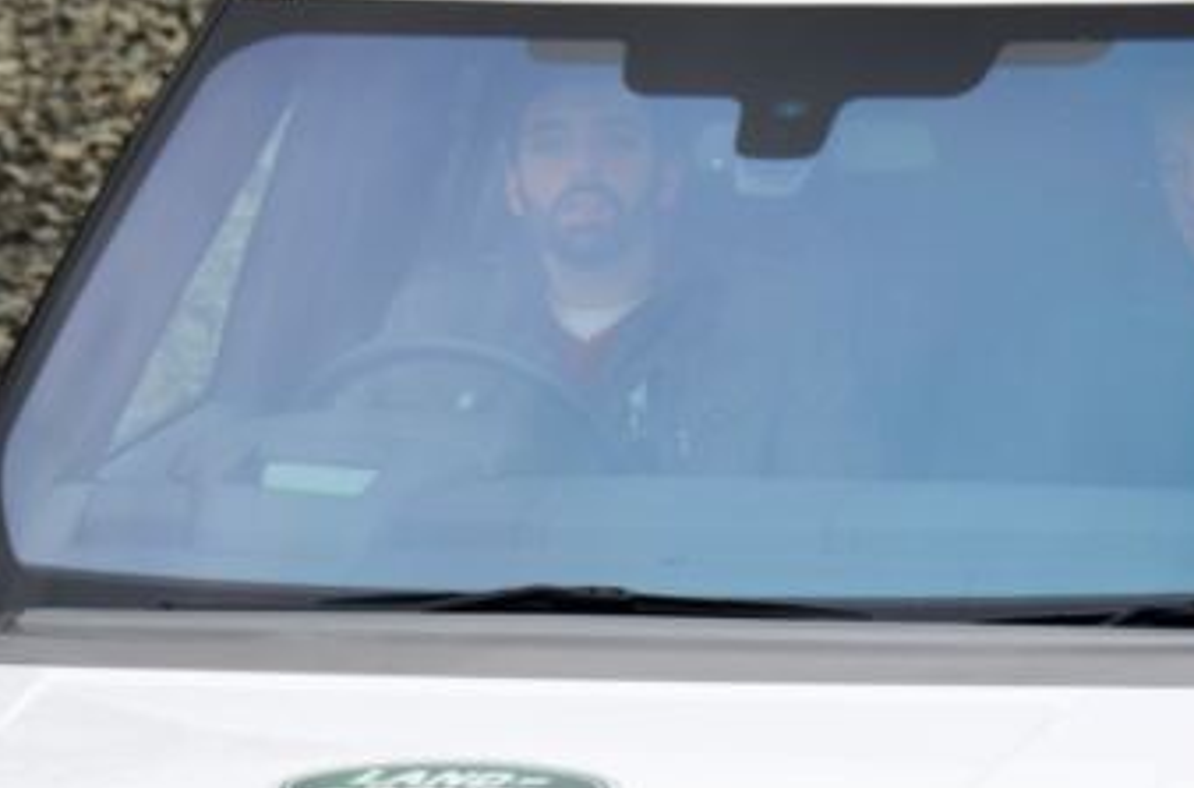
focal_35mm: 568
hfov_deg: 3.6
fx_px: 18777
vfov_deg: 2.4
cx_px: 675
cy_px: 624
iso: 200
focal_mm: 200
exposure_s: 1/40
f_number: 13
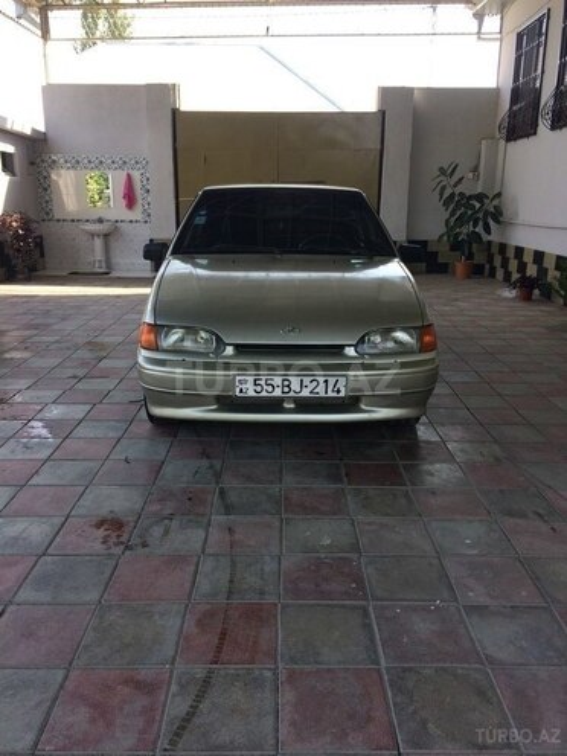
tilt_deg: -16.2
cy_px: 378
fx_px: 633
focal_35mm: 29
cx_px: 284
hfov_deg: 48.2
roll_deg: -0.2
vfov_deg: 61.7
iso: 32
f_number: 2.2
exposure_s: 1/402
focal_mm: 4.15
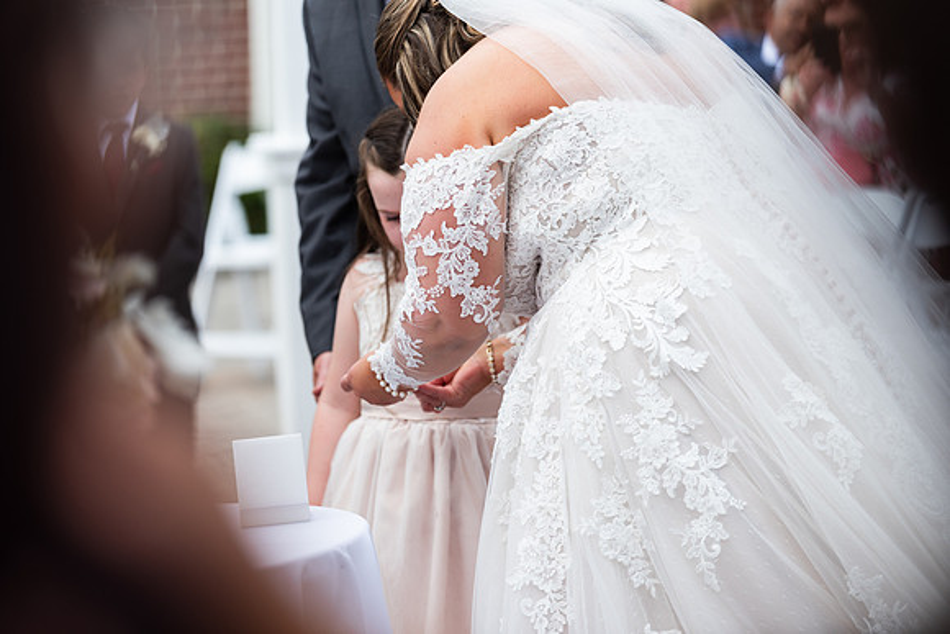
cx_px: 475
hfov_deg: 14.2
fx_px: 3827
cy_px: 317
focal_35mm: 145
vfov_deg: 9.5
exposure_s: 1/1000
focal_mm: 145
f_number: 2.8
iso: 64
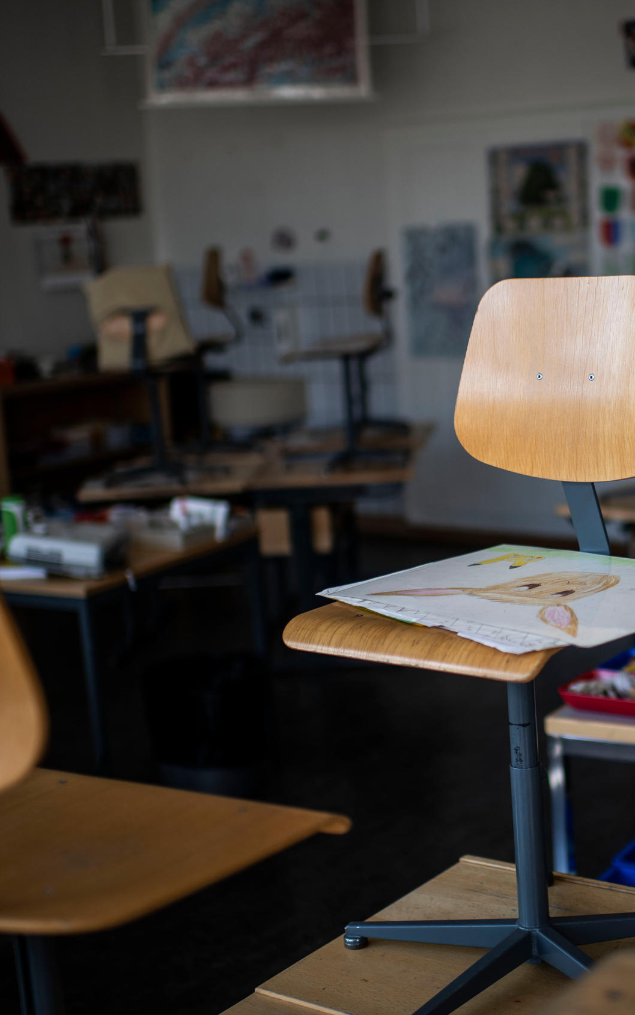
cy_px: 509
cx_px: 547
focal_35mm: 54
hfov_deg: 23.5
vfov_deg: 37.5
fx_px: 1495
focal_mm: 35
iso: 125
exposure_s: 1/1000
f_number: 1.4
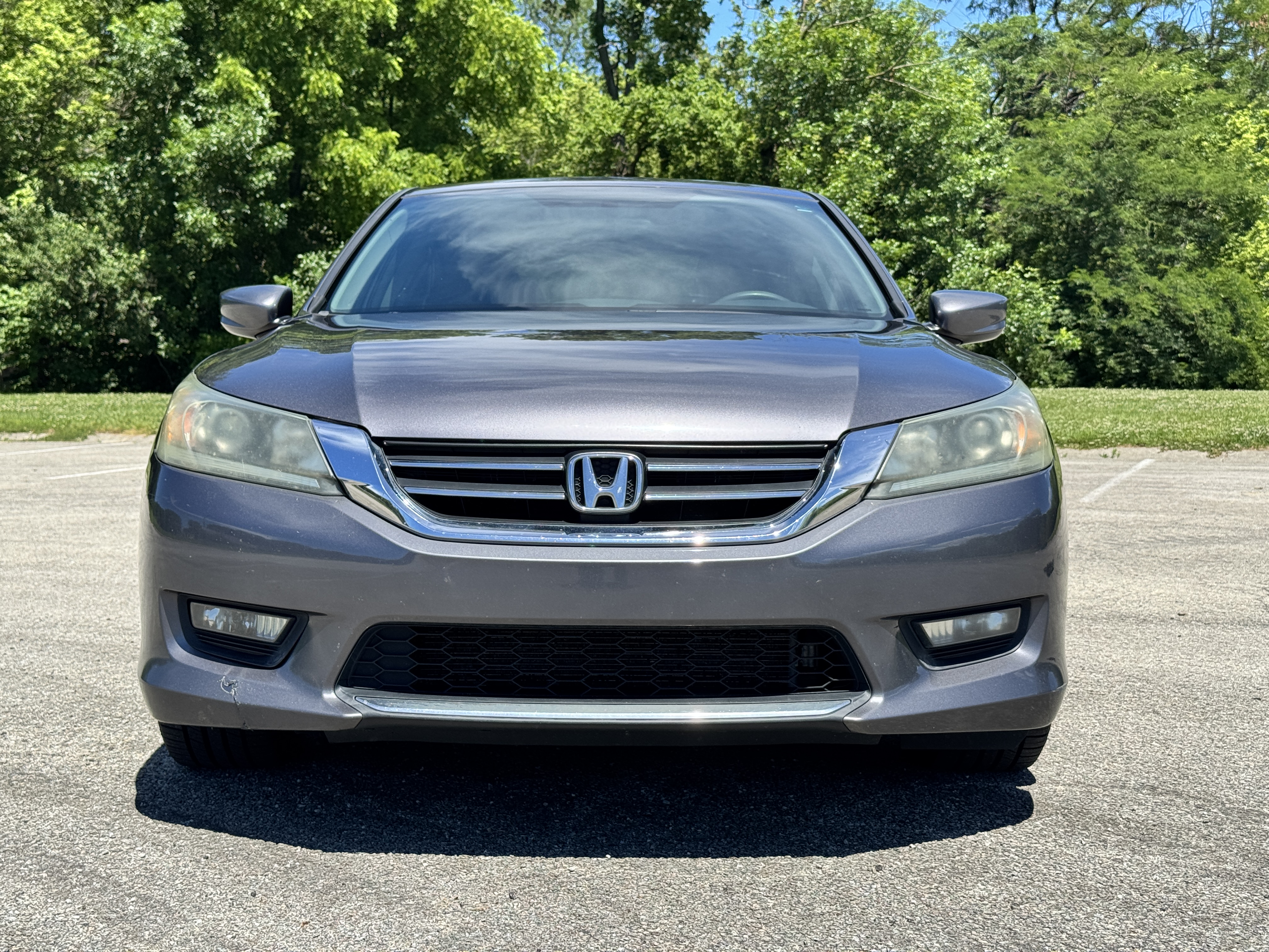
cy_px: 476
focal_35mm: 48
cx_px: 634
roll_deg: -0.2
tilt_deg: -4.2
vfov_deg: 30.3
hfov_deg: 39.7
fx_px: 1760
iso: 64
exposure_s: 1/2959
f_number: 1.78
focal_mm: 6.76
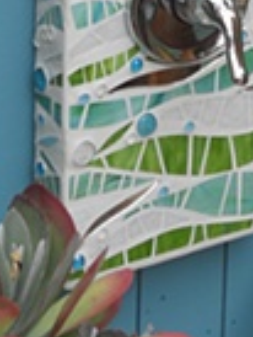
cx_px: 206
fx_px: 1294
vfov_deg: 13.7
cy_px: -204
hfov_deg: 11.1
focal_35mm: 133
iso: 80
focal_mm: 6.9
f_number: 3.9
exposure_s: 1/320
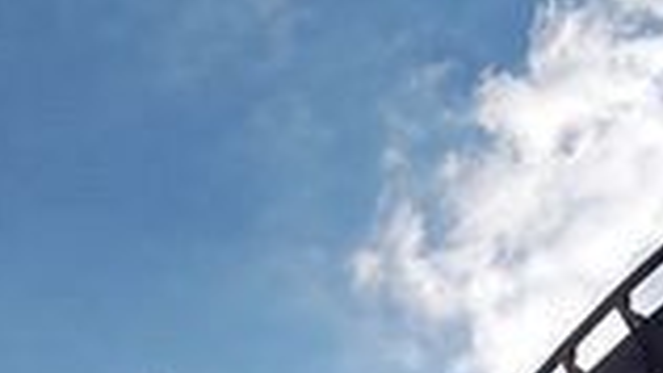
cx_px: 445
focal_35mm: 112
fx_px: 1970
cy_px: 708
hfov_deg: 19.0
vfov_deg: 10.1
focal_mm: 22
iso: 200
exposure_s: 1/1600
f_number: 7.1
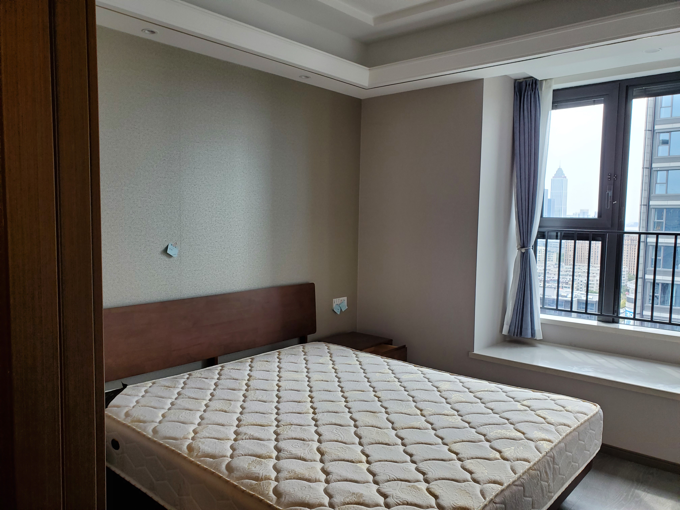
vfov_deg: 53.1
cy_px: 255
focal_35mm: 26
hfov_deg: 67.3
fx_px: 511
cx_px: 340
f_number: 2.4
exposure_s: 1/100
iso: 125
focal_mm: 4.3
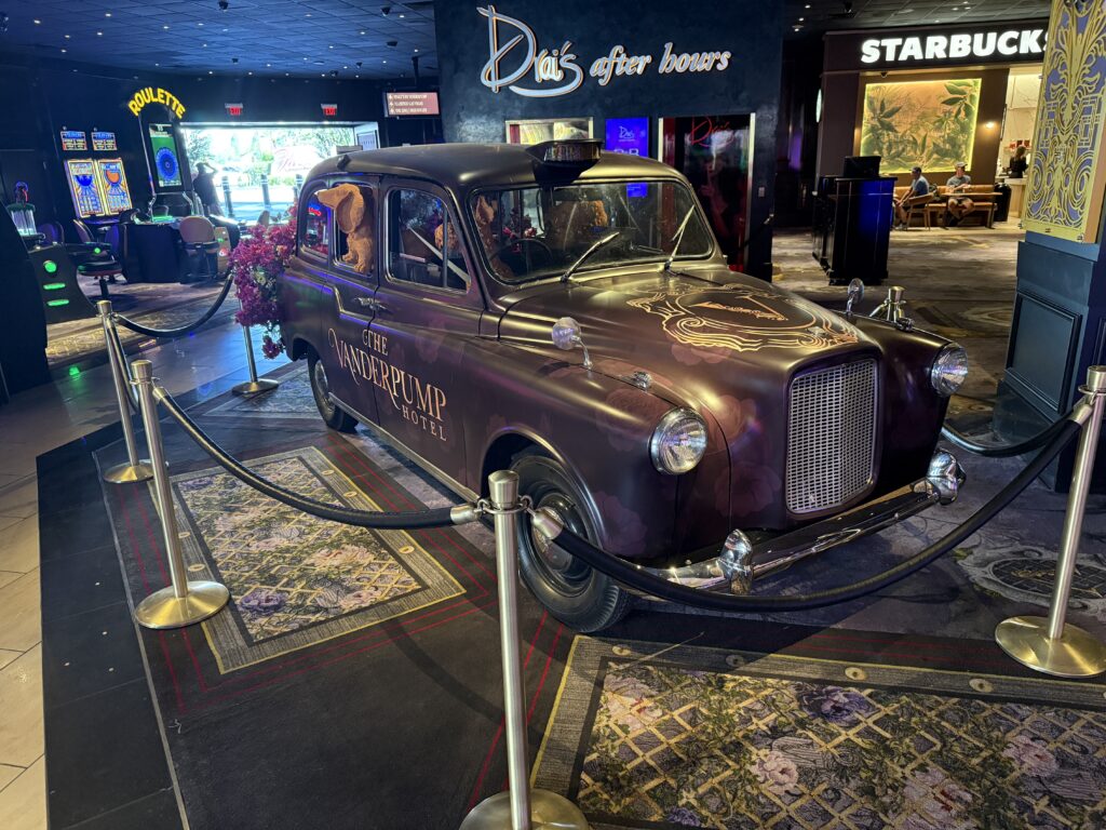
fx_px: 767
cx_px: 553
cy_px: 415
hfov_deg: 71.6
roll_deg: +2.2
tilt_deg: -15.8
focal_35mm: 24
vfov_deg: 56.8
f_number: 1.78
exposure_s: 1/60
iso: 800
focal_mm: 6.76
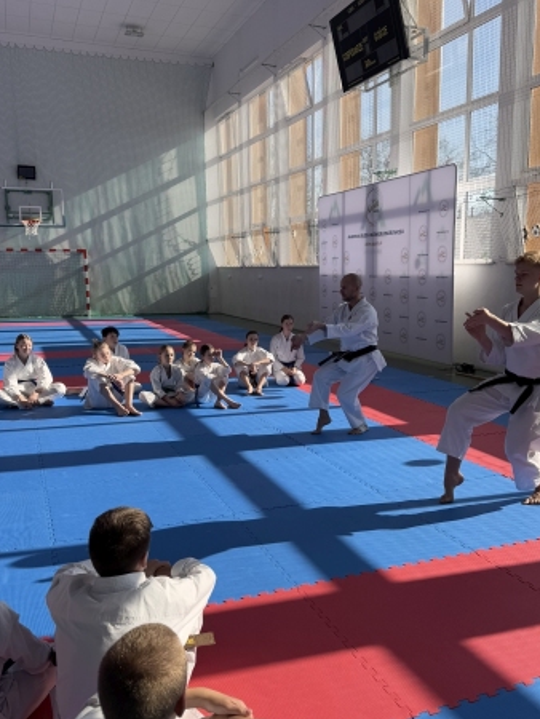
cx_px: 315
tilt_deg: -8.0
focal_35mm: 32
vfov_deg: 56.8
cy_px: 374
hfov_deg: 44.0
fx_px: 665
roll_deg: +0.3
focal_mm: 6.76
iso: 80
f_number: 1.78
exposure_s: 1/2604
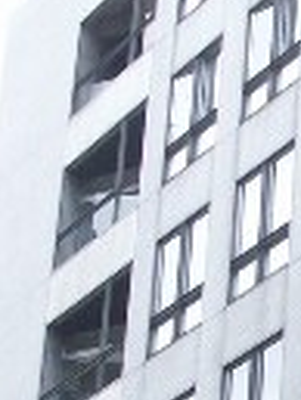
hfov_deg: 7.9
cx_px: 537
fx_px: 2118
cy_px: 474
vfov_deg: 10.6
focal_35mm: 183
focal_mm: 7.7
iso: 50
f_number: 3.5
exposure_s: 1/160
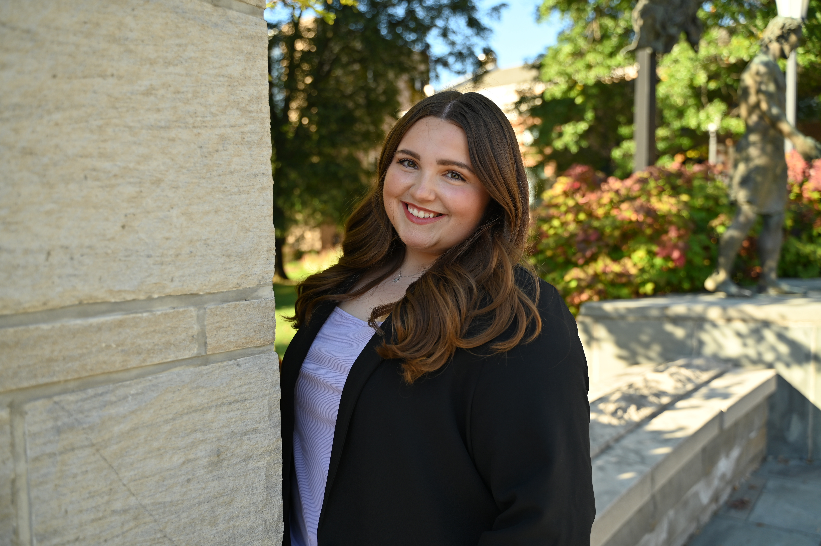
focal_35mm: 28
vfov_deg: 46.3
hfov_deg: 65.5
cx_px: 410
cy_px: 273
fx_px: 638
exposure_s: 1/400
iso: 100
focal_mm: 28
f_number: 2.8
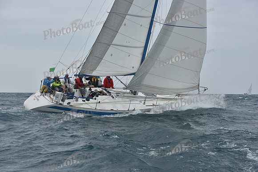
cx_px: 129
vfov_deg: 19.5
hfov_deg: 28.8
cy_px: 86
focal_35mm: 70
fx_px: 502
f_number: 8
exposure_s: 1/800
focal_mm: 70
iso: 250
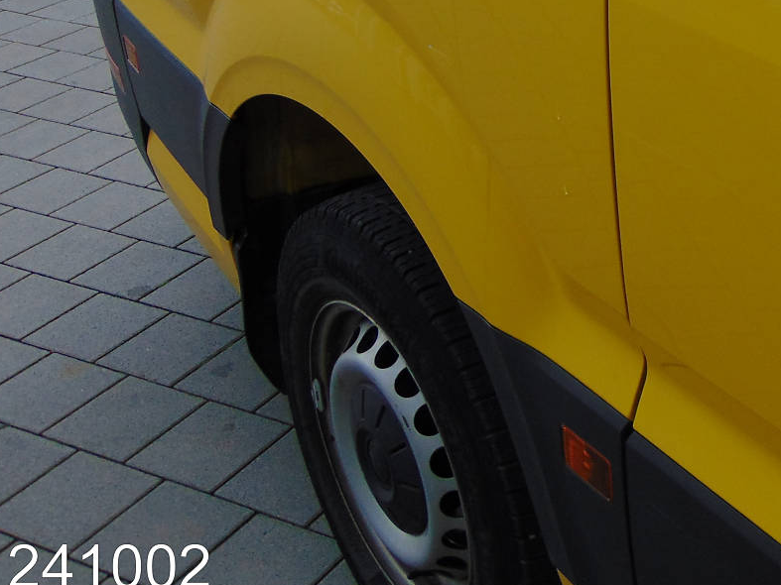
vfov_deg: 23.2
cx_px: 764
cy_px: 21
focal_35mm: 61
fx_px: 1376
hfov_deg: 29.7
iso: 80
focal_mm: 5.4
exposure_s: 1/160
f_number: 3.1
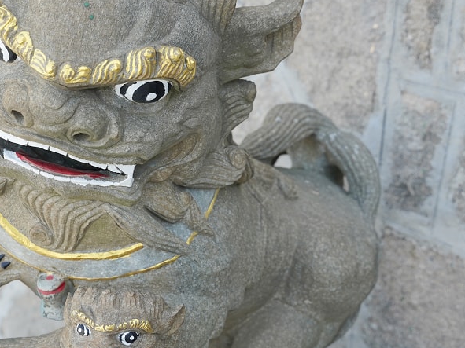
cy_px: 167
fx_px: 1101
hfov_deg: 23.6
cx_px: 112
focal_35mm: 82
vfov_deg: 18.0
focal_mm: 42
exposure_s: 1/160
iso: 250
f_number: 4
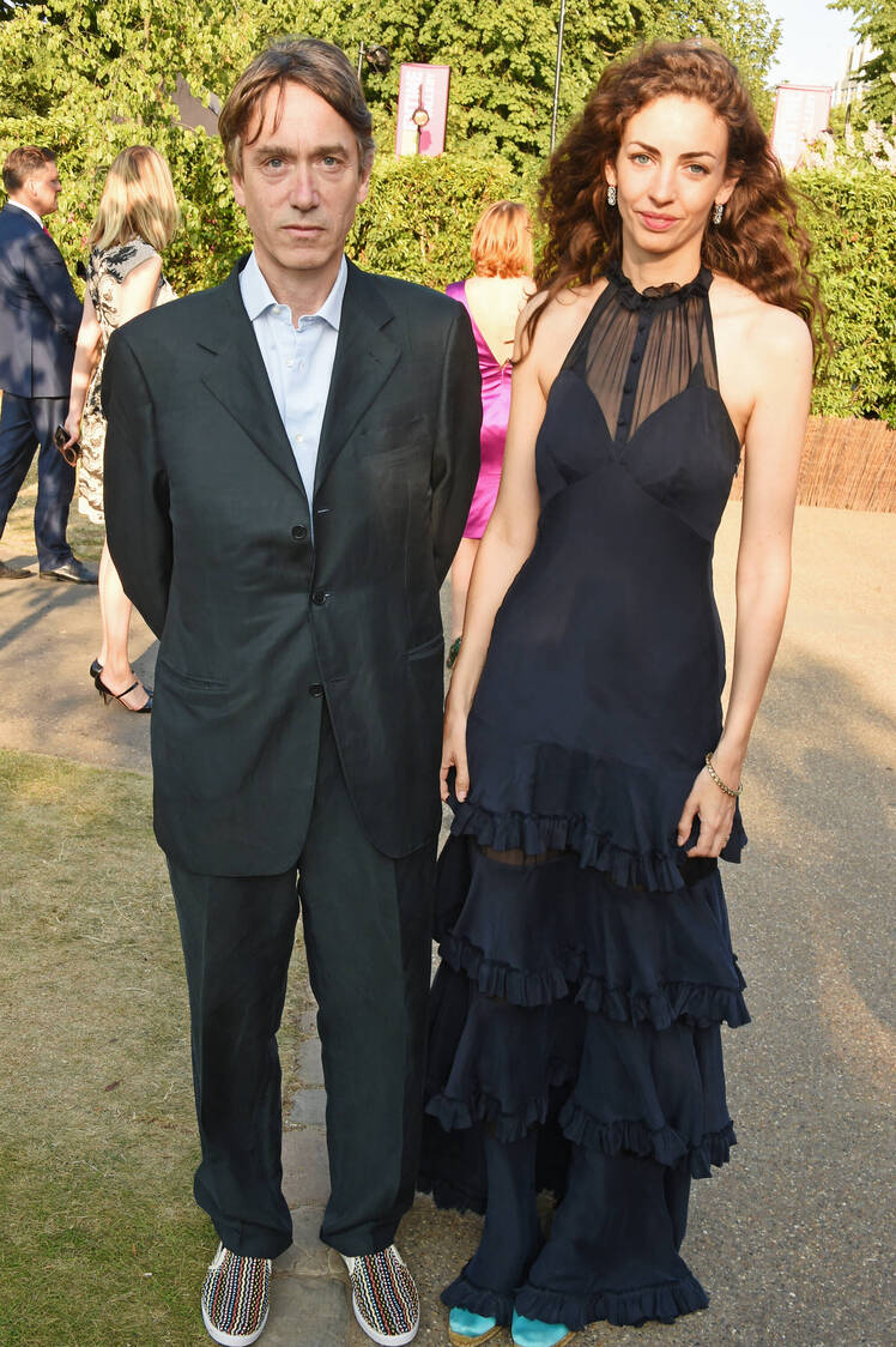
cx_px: 448
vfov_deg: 48.5
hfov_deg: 33.4
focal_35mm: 40
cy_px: 674
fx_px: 1495
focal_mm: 40
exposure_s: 1/160
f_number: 16
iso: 1250
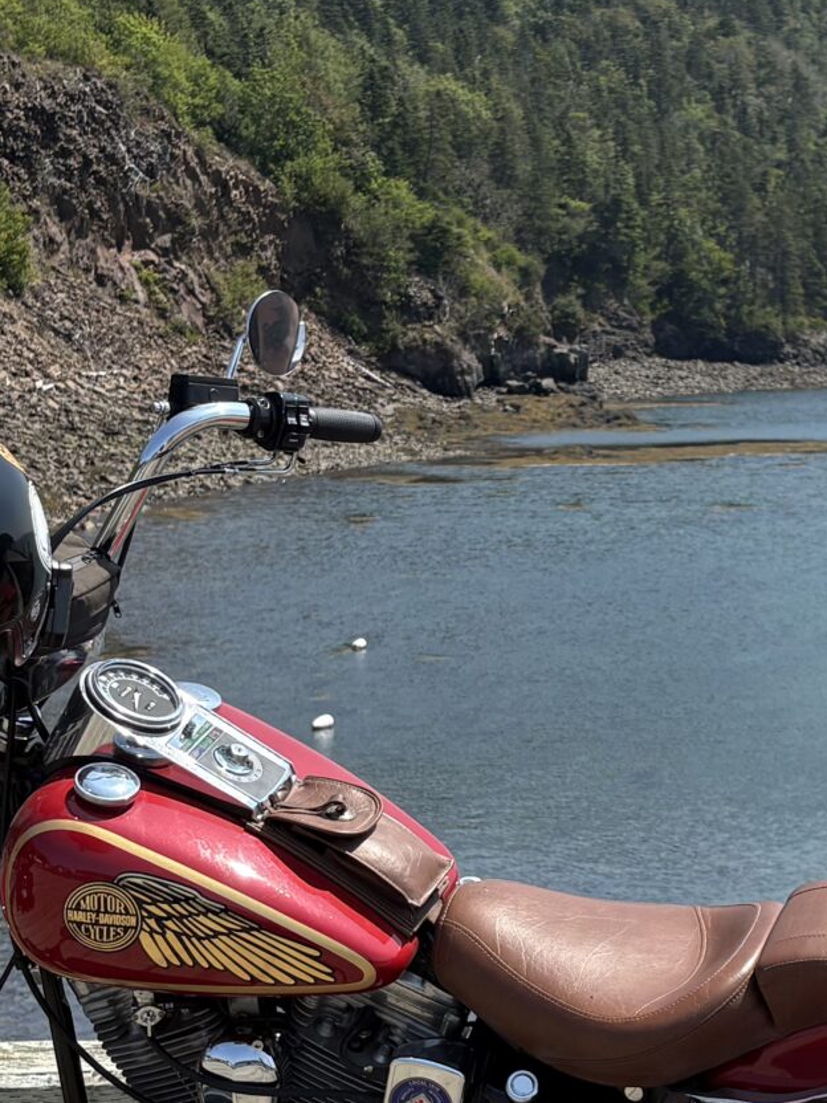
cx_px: 614
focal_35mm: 80
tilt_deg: -7.7
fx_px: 2548
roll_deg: +1.3
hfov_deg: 18.3
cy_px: 707
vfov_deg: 24.3
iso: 50
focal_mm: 5.96
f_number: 1.6
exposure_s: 1/3448
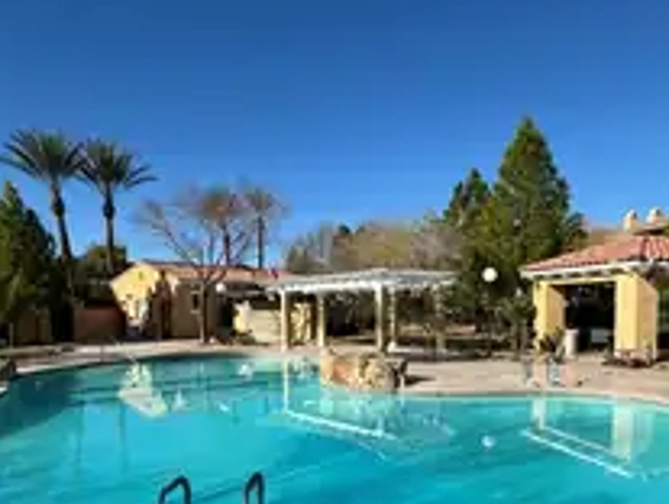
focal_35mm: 27
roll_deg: -0.2
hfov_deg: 65.0
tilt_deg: -4.8
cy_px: 355
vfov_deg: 50.1
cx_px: 372
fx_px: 523
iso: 50
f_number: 2.2
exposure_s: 1/2415
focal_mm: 2.22
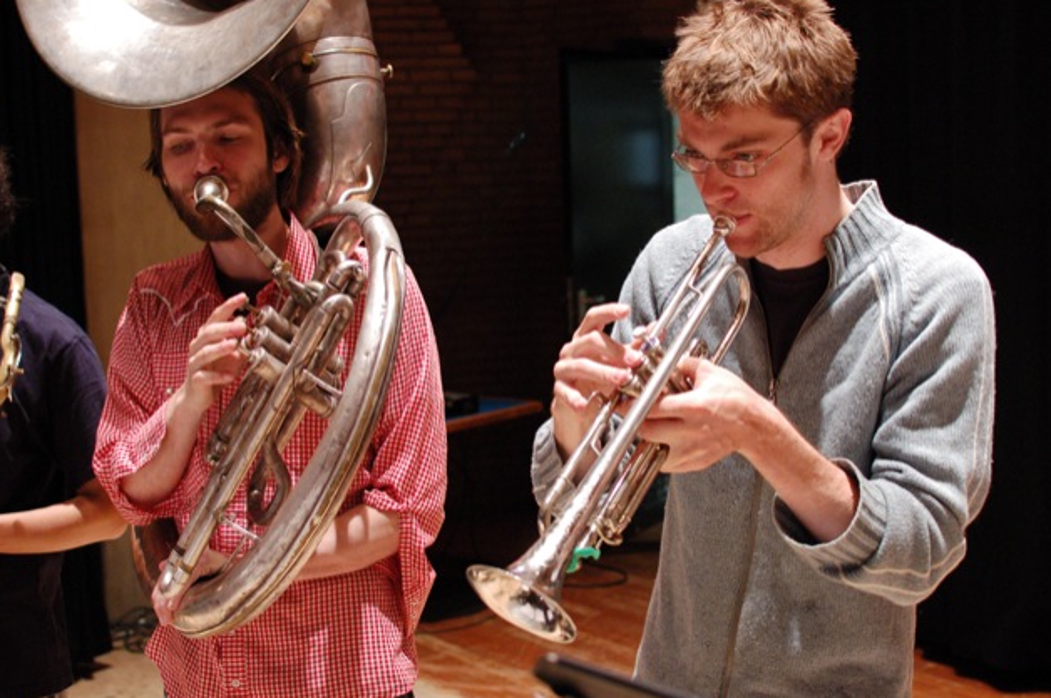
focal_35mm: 54
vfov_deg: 25.2
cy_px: 346
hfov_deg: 37.2
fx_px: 1560
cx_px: 526
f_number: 3.5
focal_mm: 35
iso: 1600
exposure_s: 1/50
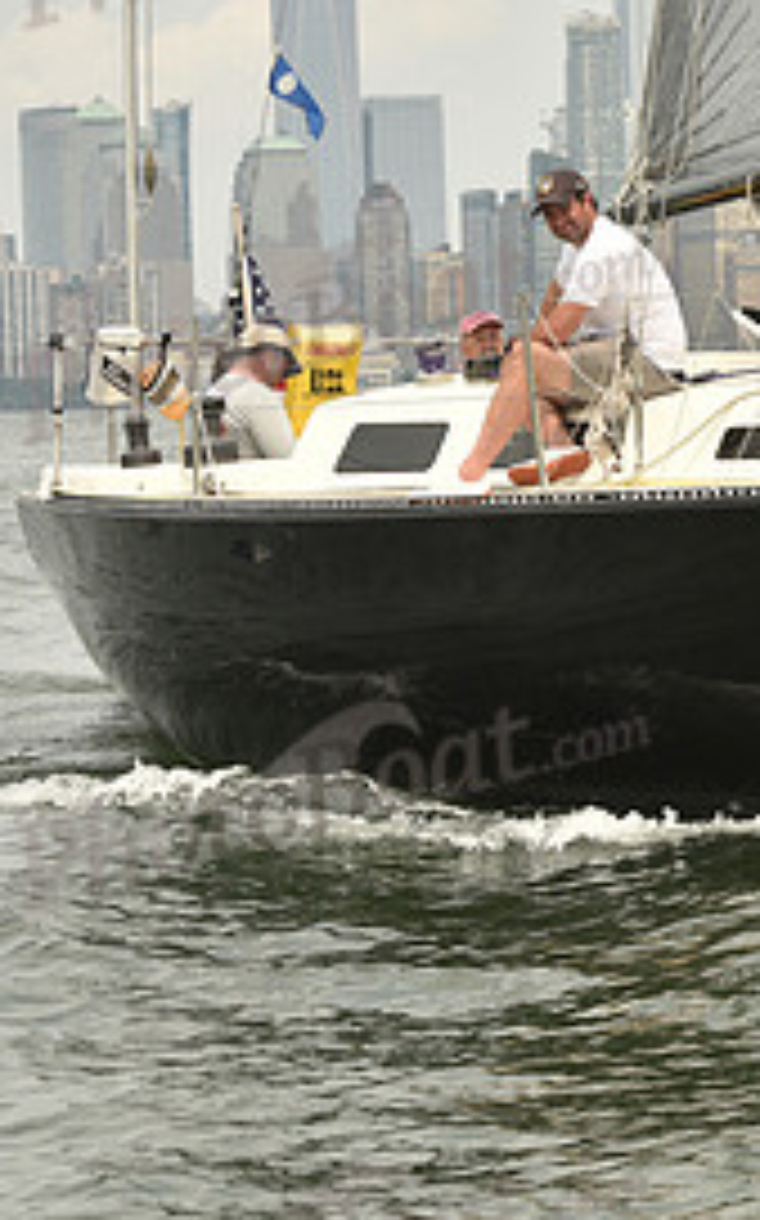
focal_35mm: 153
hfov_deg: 8.5
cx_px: 886
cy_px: 497
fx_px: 5079
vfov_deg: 13.7
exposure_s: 1/640
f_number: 9
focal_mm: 70
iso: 250
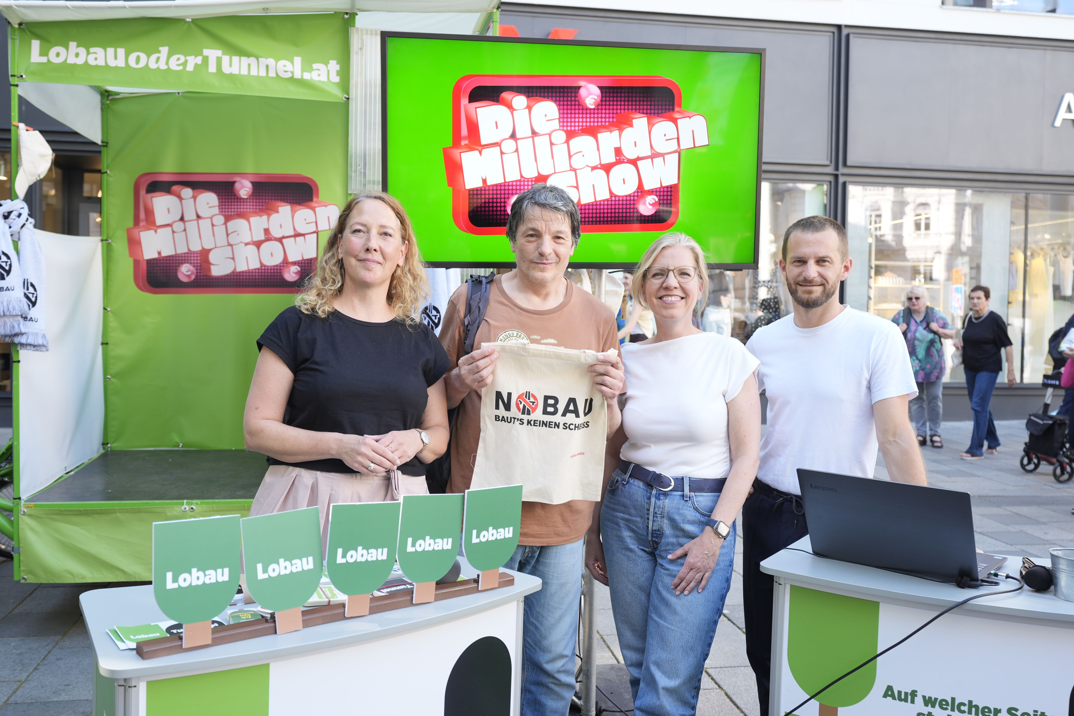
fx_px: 955
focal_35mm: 32
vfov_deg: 41.1
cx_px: 537
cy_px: 358
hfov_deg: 58.7
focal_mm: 32
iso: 250
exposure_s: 1/100
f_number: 4.5
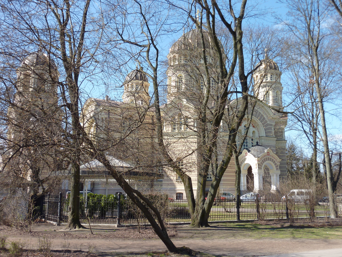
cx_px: 171
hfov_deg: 50.1
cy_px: 128
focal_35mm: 37
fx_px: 366
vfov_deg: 38.7
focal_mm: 6.1
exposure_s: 1/250
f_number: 4
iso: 80
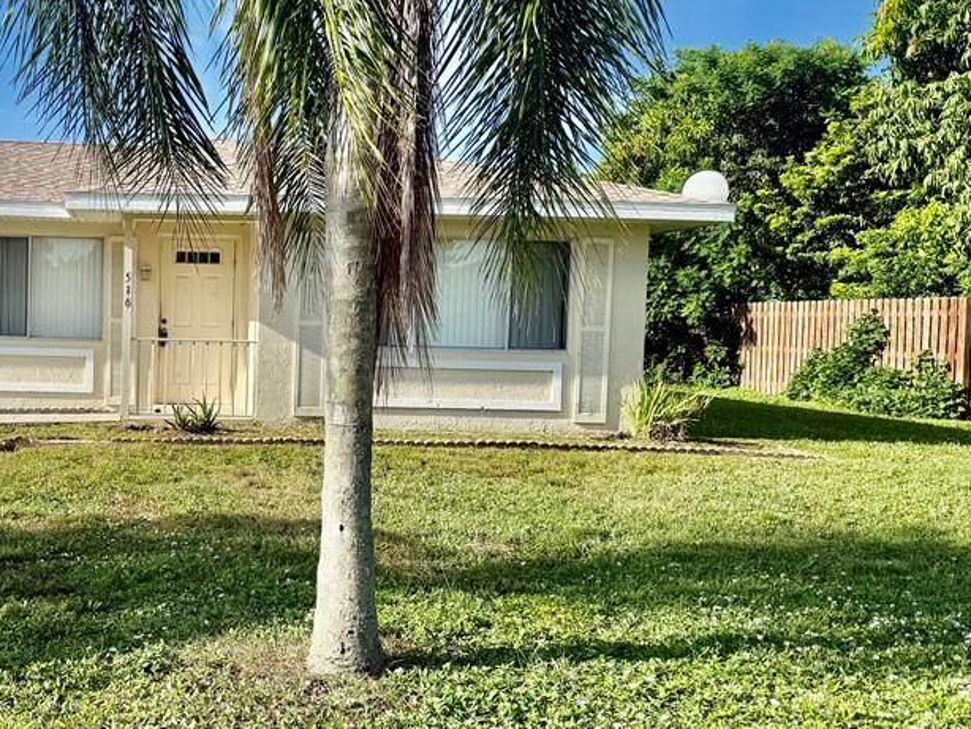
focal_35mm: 40
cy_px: 365
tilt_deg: -1.6
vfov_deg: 36.0
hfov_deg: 44.0
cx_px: 163
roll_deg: -1.9
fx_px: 1122
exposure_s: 1/3425
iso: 80
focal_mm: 6.76
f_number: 1.78
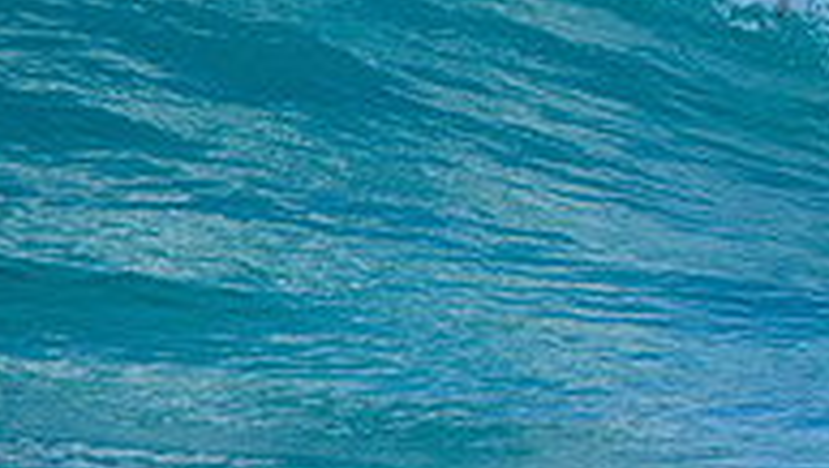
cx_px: 1198
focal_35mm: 1574
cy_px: -88
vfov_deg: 0.8
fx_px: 34633
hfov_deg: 1.4
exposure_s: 1/2000
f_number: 5.6
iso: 500
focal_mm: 500
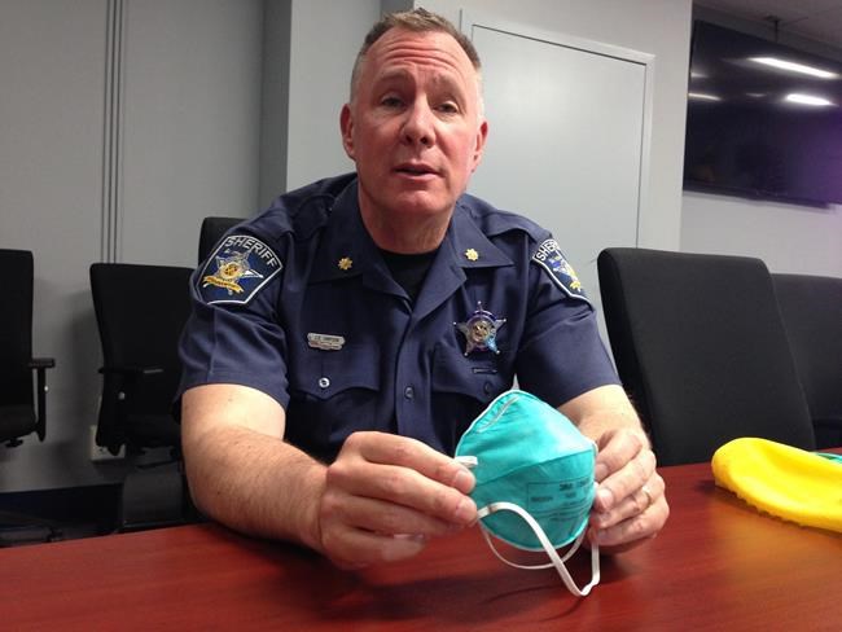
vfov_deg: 43.0
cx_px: 421
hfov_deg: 55.3
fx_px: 803
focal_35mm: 33
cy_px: 316
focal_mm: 4.12
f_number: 2.4
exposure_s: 1/20
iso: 160
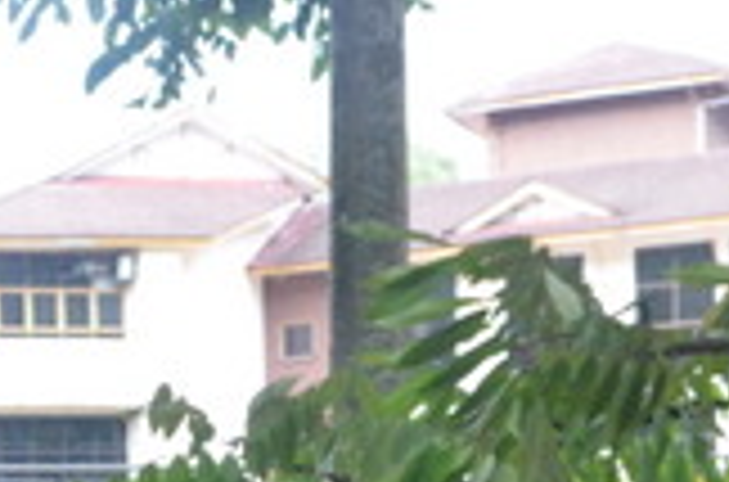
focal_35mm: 148
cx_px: -99
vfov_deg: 8.4
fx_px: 2988
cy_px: 1153
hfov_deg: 13.6
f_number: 5
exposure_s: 1/125
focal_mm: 20
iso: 3200
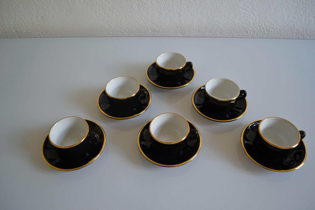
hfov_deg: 67.4
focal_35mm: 27
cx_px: 158
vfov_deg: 47.9
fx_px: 236
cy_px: 105
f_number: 3.5
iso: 400
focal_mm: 18
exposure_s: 1/40
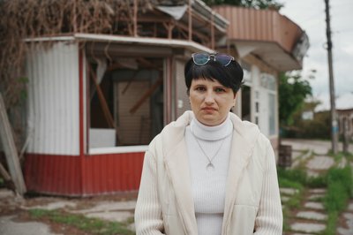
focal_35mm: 40
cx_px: 176
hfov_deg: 48.5
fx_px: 392
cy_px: 118
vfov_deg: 33.3
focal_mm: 40
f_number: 3.5
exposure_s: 1/833
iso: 100
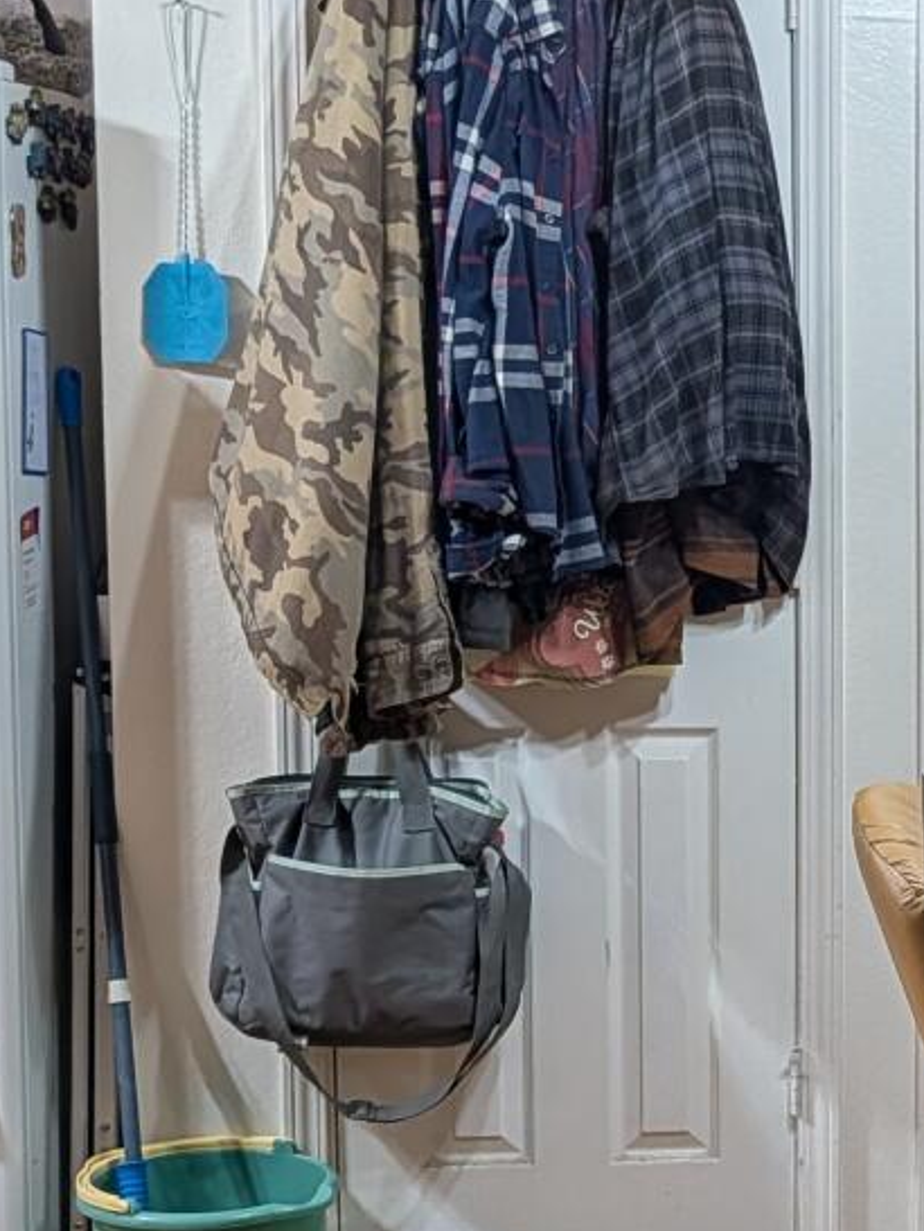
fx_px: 3130
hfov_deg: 15.2
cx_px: 1502
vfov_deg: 22.2
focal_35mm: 88
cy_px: 661
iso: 19
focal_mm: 6.9
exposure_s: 1/33.2
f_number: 1.68
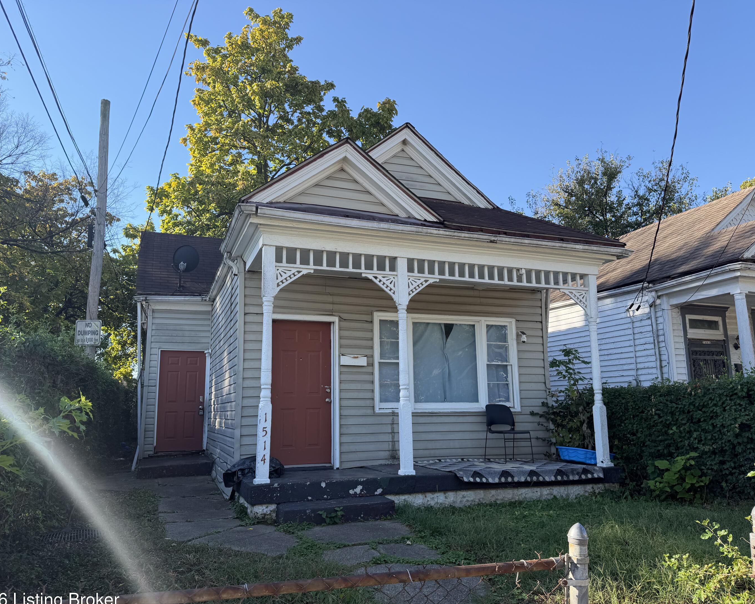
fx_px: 581
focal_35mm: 26
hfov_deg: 66.0
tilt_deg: +9.3
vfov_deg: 54.9
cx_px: 373
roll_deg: +1.2
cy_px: 314
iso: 80
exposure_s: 1/1314
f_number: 1.78
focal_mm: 6.76
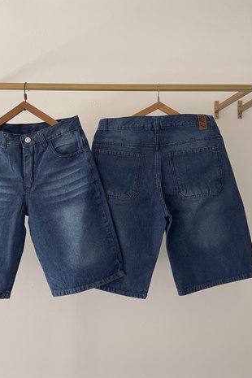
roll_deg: +0.5
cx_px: 94
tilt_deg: +2.3
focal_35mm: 31
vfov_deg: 60.3
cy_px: 187
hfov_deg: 42.0
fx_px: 325
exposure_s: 1/73
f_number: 1.6
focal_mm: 4.2
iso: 125
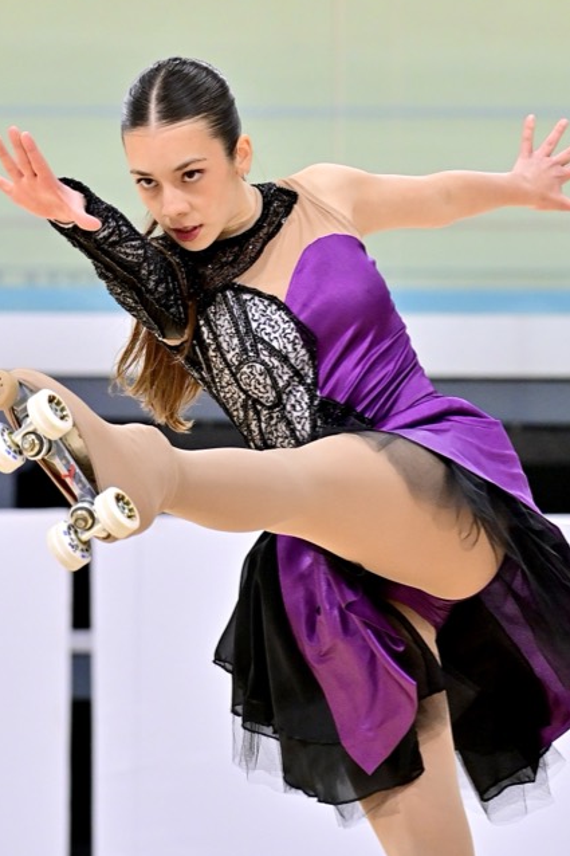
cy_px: 598
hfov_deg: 2.6
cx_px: 403
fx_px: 12522
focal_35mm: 527
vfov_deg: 3.9
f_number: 5.6
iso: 2000
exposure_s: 1/800
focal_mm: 240
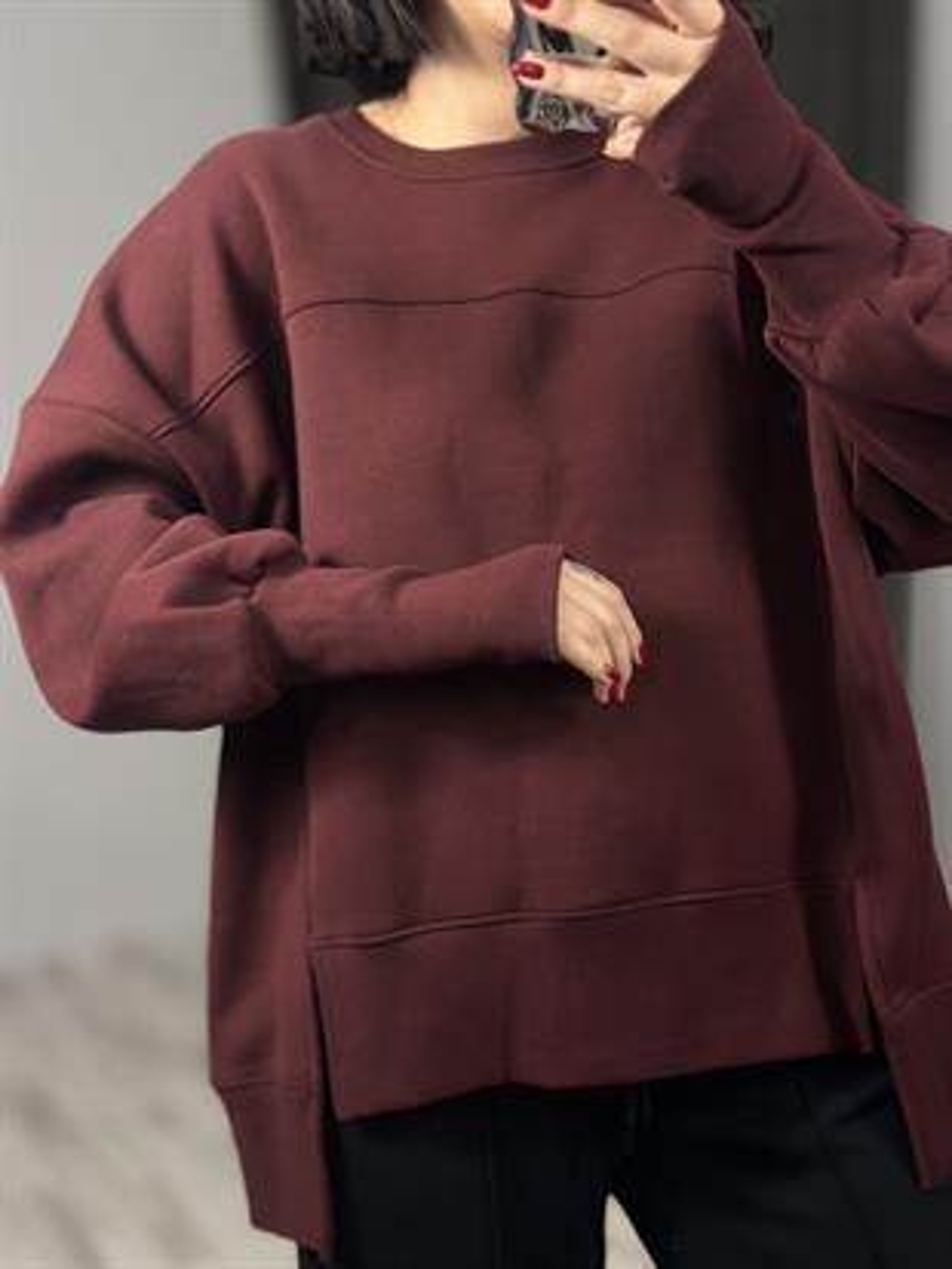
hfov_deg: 30.3
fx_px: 1759
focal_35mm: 48
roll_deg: +6.2
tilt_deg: -35.4
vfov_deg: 39.6
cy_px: 634
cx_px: 476
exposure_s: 1/100
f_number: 1.78
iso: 200
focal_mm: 6.86
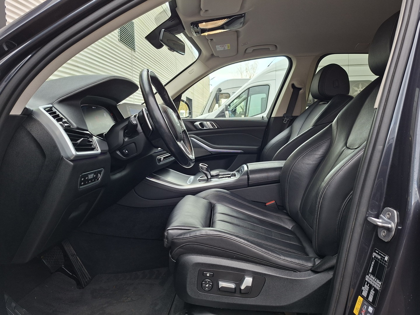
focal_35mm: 23
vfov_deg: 58.9
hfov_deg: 73.9
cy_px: 158
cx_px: 210
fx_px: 279
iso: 64
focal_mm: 5.54
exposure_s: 1/100
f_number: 1.8
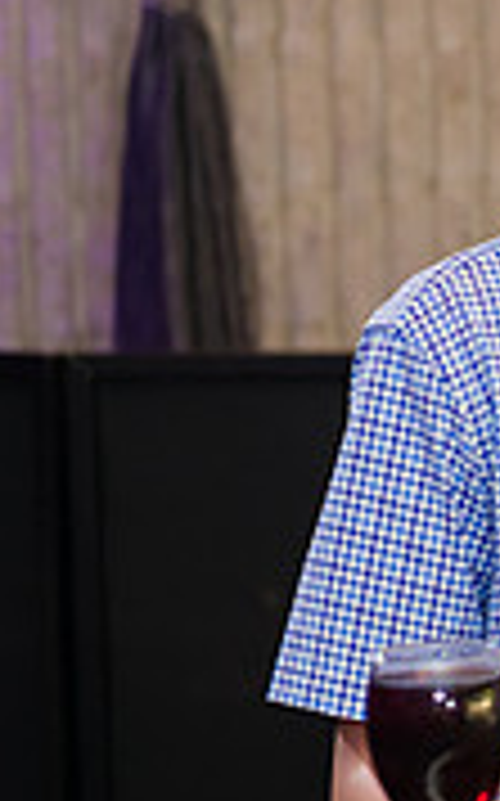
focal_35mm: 219
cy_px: 425
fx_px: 4783
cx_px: 1077
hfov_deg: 5.8
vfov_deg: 9.6
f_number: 3.2
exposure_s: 1/125
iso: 1250
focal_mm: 66
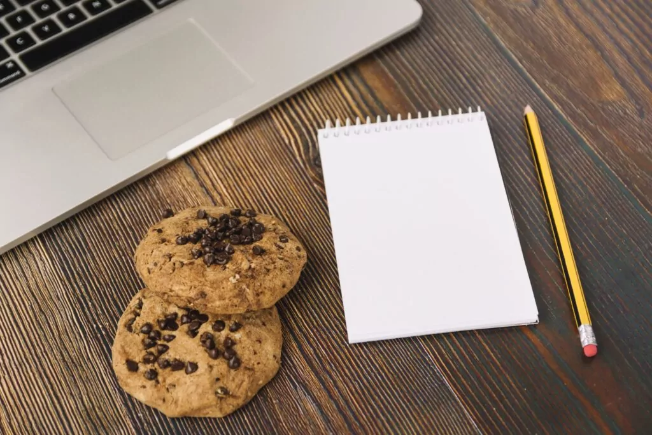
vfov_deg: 19.7
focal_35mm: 69
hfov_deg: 29.2
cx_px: 326
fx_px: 1250
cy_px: 218
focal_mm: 46
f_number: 3.2
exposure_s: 1/160
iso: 320
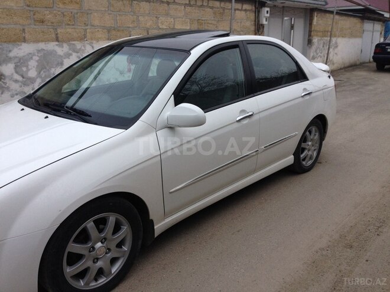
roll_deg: +1.3
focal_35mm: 33
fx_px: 372
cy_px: 146
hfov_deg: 55.4
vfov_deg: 42.9
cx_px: 195
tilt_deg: -17.5
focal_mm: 4.12
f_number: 2.4
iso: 80
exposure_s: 1/120
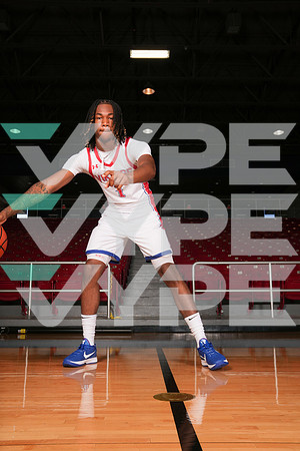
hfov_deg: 40.0
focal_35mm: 33
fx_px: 412
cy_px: 226
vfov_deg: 57.2
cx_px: 150
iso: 400
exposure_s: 1/200
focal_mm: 33
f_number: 8
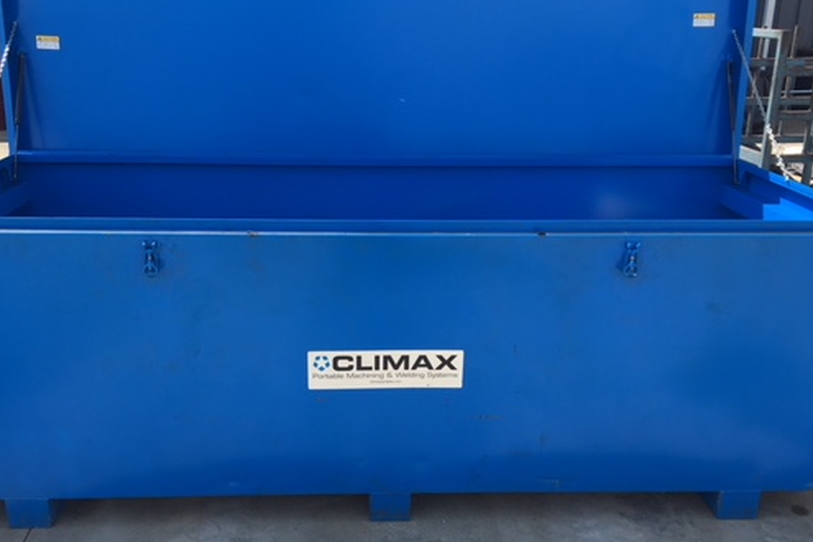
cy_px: 350
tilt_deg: -19.7
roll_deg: -0.9
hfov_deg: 49.5
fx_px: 881
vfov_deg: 34.0
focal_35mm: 39
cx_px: 388
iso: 25
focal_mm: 4.15
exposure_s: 1/1202
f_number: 2.2
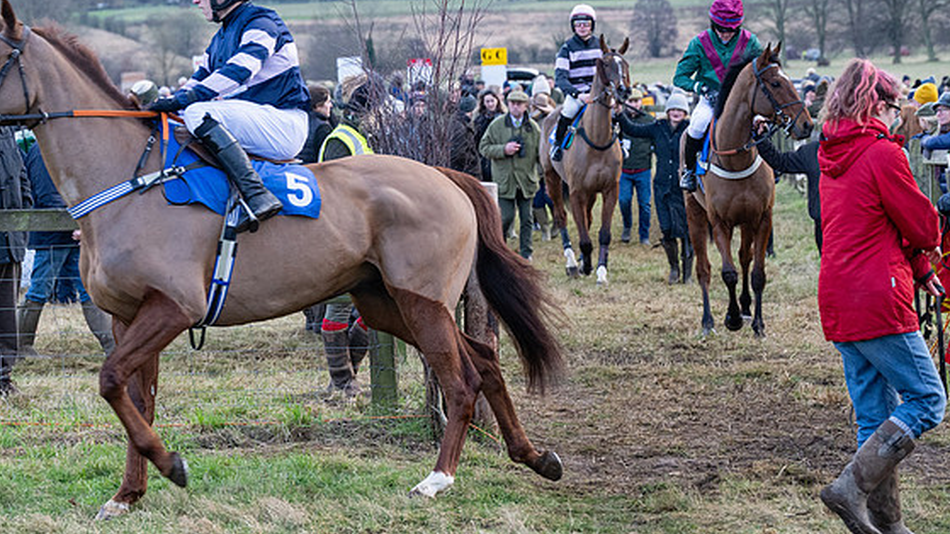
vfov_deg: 8.0
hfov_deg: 14.1
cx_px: 407
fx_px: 3828
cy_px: 223
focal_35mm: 152
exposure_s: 1/400
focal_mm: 80
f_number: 4
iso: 1000
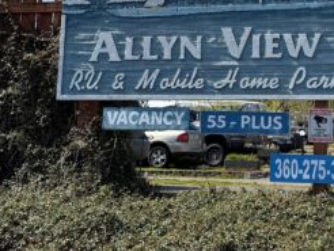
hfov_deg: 24.8
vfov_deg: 18.9
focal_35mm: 78
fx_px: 753
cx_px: 231
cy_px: 79
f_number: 1.78
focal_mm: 6.76
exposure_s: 1/3891
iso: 64
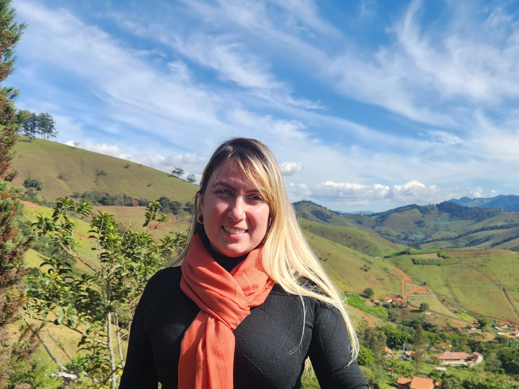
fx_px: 600
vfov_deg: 34.8
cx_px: 266
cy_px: 313
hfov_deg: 46.8
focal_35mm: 40
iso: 20
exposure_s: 1/919
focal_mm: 5.4
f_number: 1.8
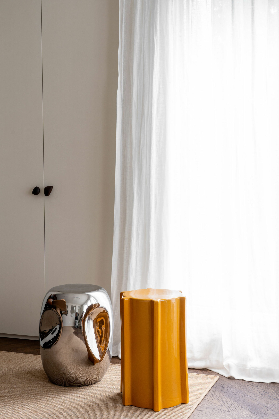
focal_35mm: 44
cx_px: 140
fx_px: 511
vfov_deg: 44.5
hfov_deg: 30.5
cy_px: 210
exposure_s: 1/10
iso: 320
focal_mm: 44
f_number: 10
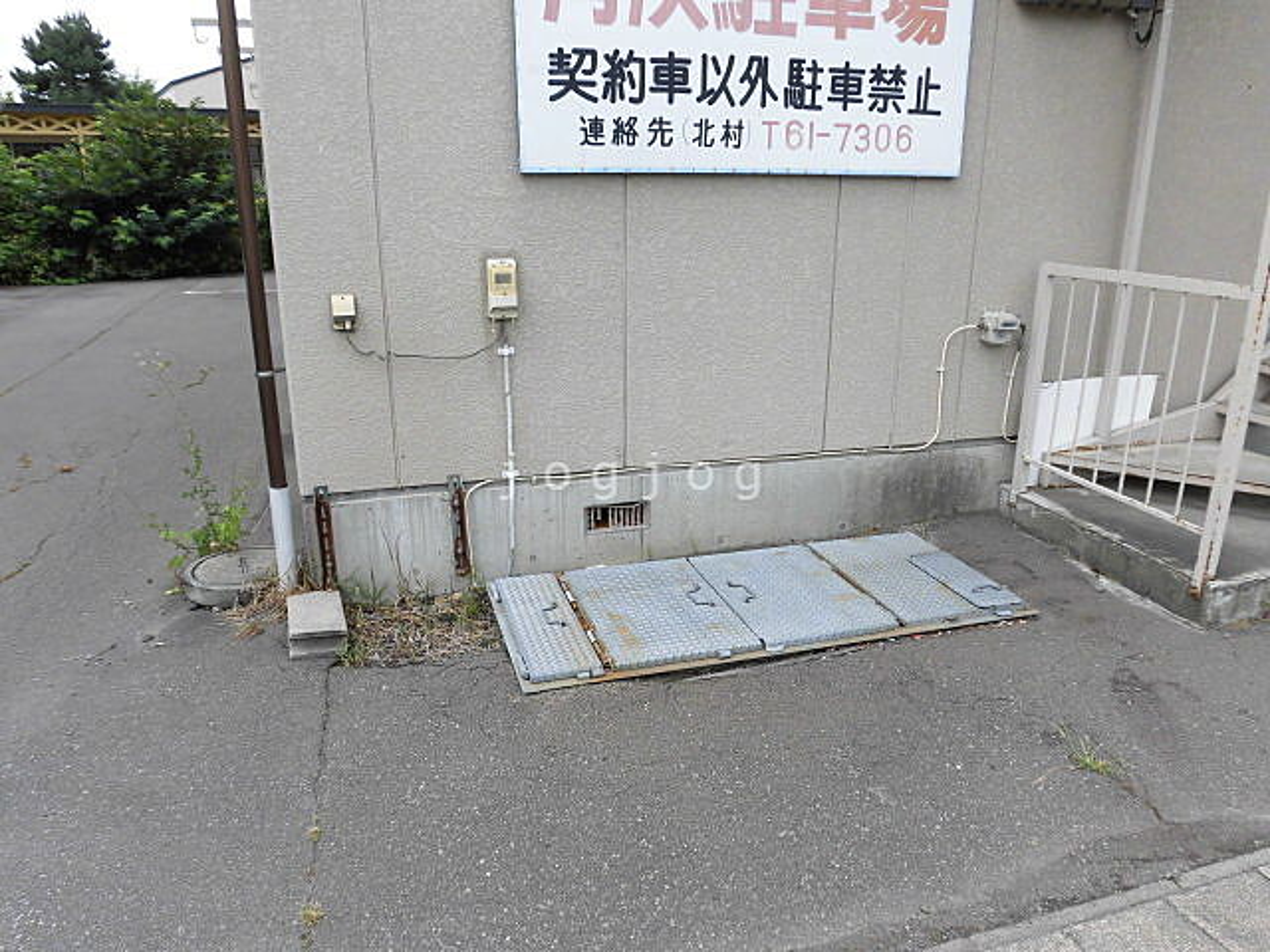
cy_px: 476
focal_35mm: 24
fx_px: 881
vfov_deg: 56.8
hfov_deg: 71.6
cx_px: 635
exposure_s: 1/400
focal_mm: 4.3
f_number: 3.1
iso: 100
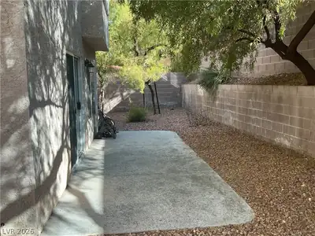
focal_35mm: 29
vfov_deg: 48.2
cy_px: 118
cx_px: 158
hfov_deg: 61.7
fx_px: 264
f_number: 1.8
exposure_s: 1/224
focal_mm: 3
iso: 25
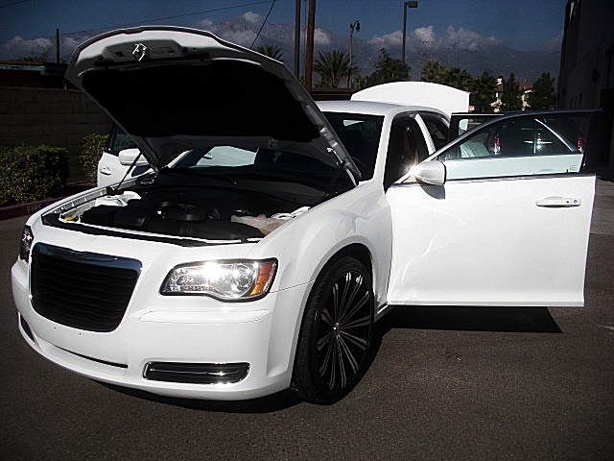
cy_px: 230
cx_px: 307
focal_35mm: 36
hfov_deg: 51.4
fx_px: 639
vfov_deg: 39.7
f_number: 7.9
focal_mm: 6.3
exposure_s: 1/320
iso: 50
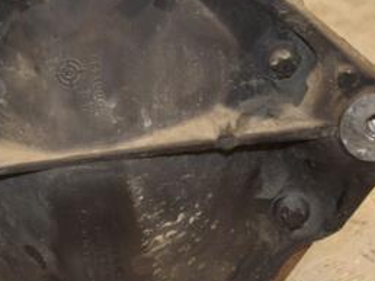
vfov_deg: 10.5
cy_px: 115
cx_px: 89
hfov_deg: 14.0
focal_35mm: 141
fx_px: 1526
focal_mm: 42
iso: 800
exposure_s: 1/160
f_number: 4.8
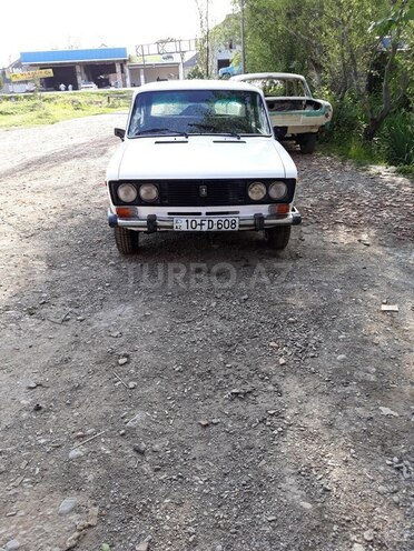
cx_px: 207
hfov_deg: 51.4
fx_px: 431
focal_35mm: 27
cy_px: 276
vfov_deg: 65.3
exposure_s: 1/233
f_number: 1.7
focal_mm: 3.71
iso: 40
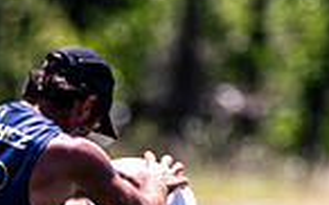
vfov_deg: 0.9
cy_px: 444
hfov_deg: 1.4
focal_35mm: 1519
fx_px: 13609
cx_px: -72
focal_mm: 200
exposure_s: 1/1250
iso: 100
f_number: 2.8
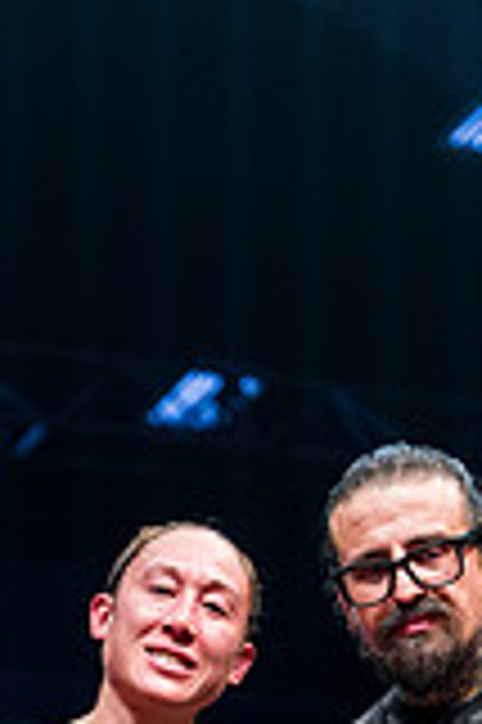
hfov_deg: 7.1
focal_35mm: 193
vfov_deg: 10.4
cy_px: 994
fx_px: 3884
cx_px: 387
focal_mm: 69
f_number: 2.8
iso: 3200
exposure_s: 1/1000
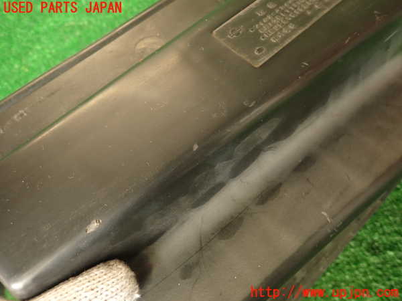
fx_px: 290
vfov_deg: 54.9
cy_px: 150
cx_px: 201
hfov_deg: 69.4
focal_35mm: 25
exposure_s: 1/50
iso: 200
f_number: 2
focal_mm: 4.5
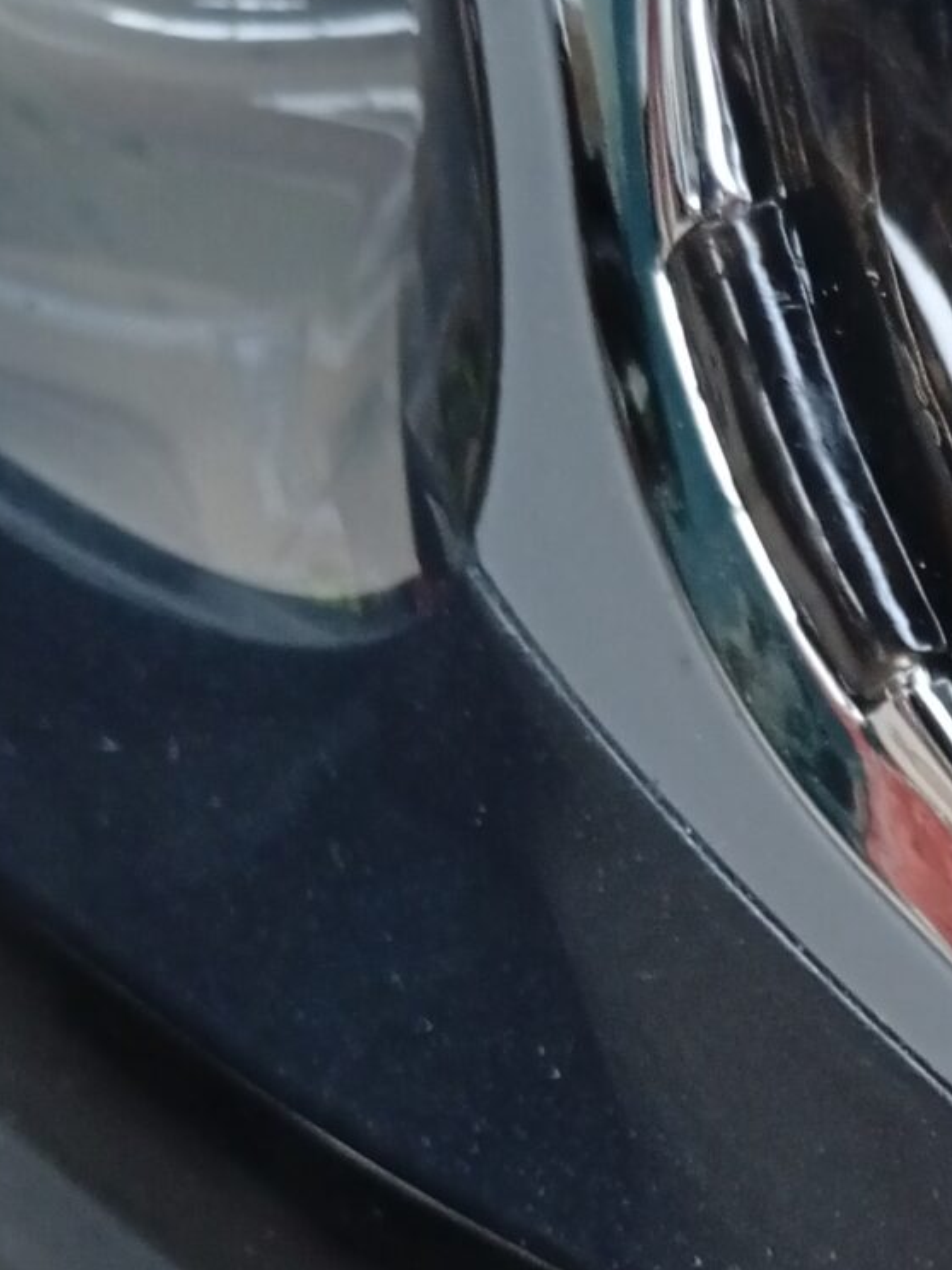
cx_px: 1575
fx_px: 3410
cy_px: 1463
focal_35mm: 93
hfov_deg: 14.4
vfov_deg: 20.0
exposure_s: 1/20
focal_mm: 3.98
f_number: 1.8
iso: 1151
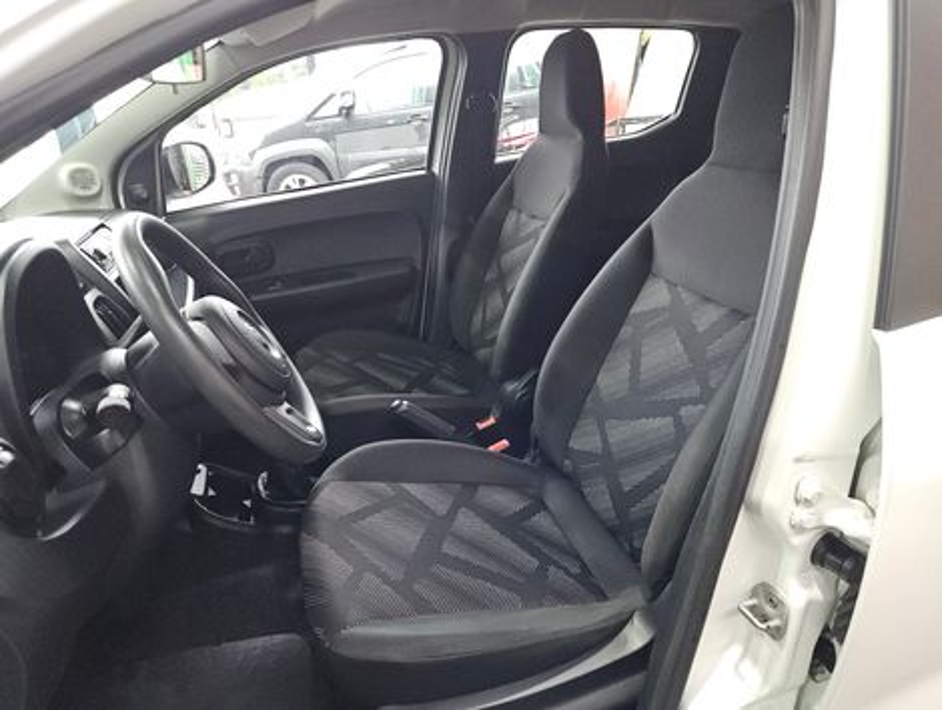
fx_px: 627
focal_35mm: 23
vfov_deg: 59.0
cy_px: 355
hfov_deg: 73.8
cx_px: 471
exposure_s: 1/60
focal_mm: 5.4
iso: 800
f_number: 1.8
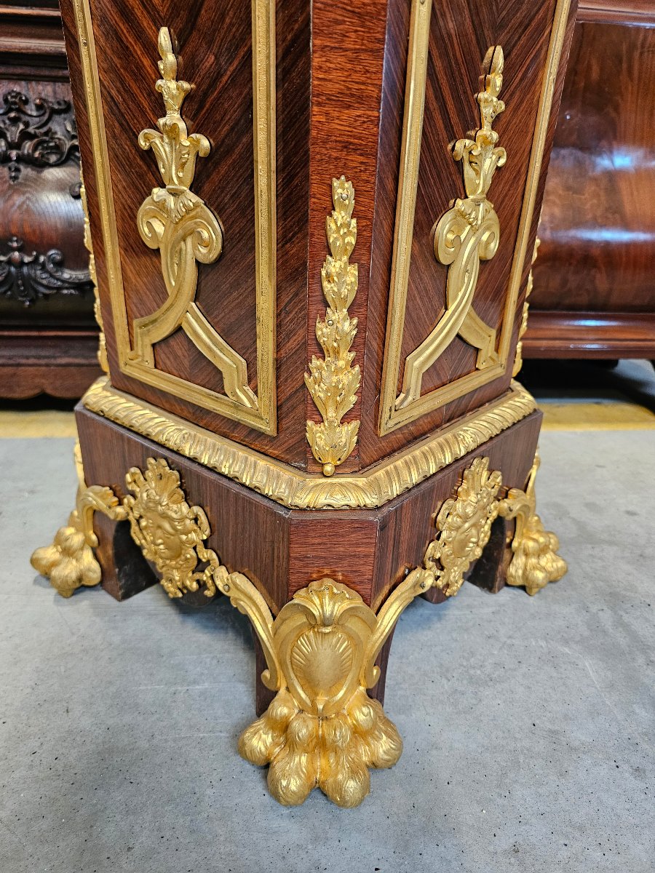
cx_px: 328
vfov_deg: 73.9
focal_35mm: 23
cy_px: 436
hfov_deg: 58.9
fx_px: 580
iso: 500
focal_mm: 6.3
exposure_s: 1/100
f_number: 1.7
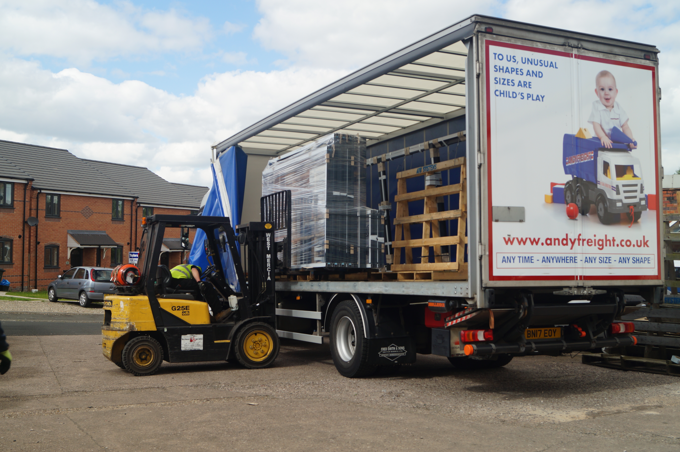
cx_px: 340
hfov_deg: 49.6
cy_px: 226
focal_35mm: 39
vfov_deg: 34.2
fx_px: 736
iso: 100
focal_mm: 26
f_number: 7.1
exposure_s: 1/100
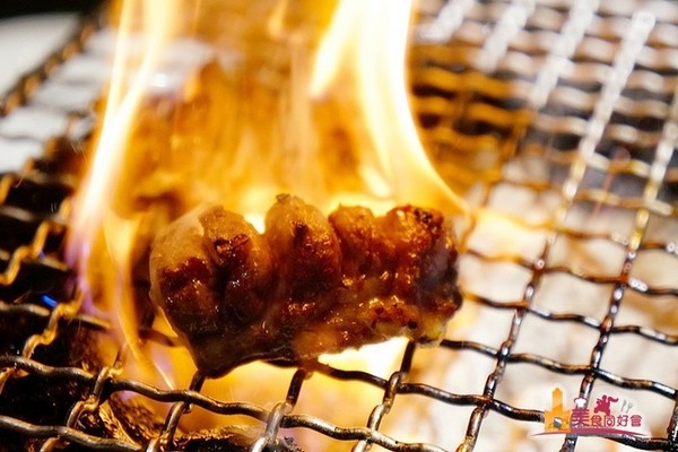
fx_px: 1554
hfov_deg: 24.6
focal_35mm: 82
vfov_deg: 16.6
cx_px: 339
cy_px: 226
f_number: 5.6
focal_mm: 55
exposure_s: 1/100
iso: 2500
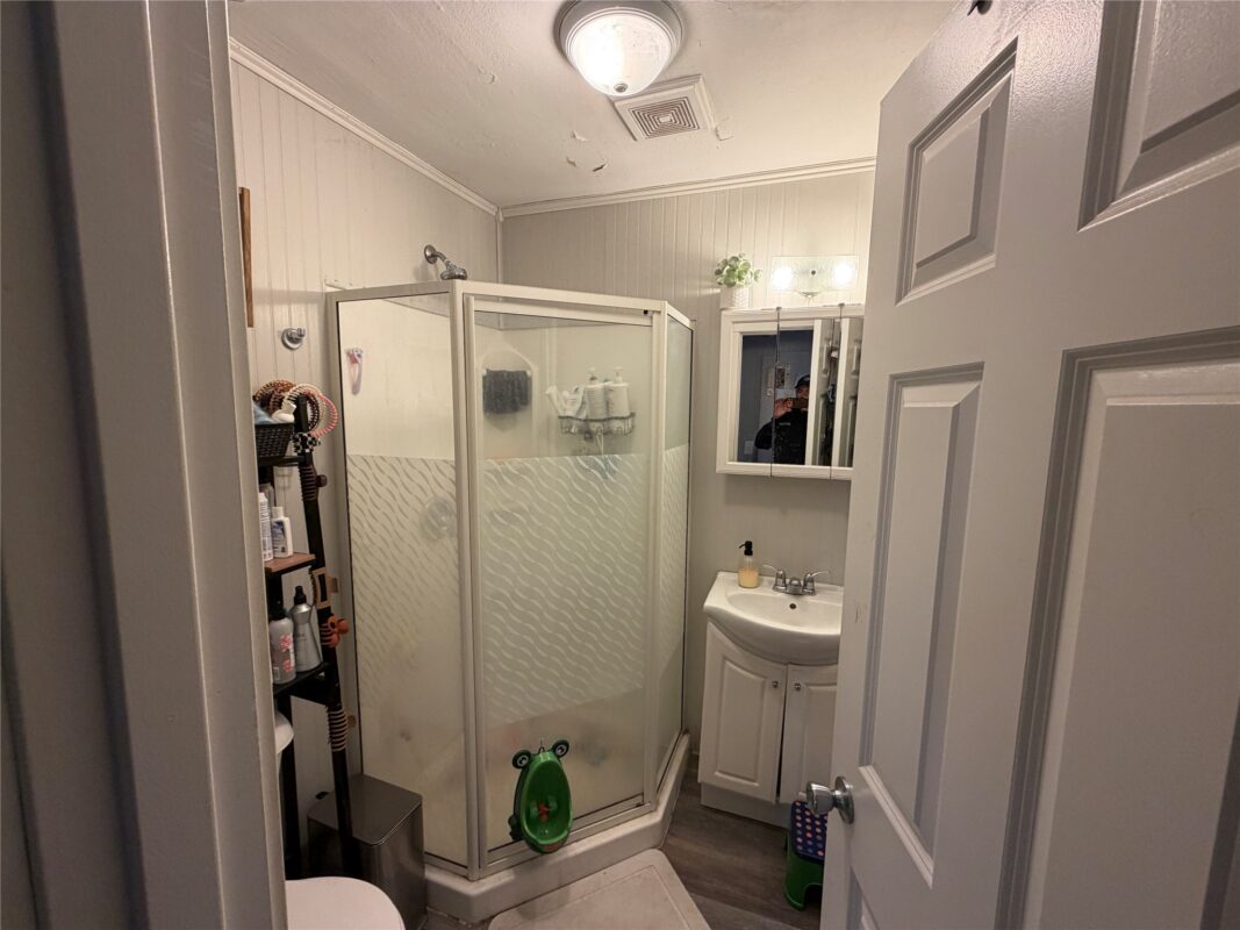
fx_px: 501
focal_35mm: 14
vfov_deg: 85.7
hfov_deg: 102.1
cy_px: 465
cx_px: 620
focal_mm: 2.22
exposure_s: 1/60
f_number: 2.2
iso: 200
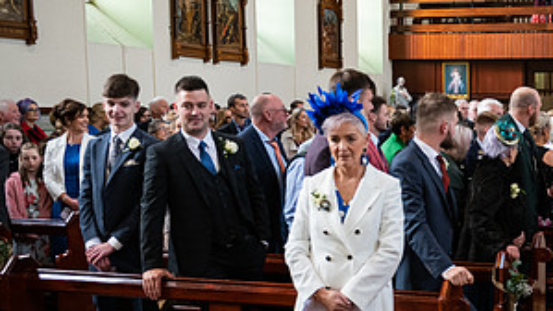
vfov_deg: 18.9
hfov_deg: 31.2
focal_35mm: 63
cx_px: 533
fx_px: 924
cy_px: 240
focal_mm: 31
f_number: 3.5
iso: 800
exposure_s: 1/160
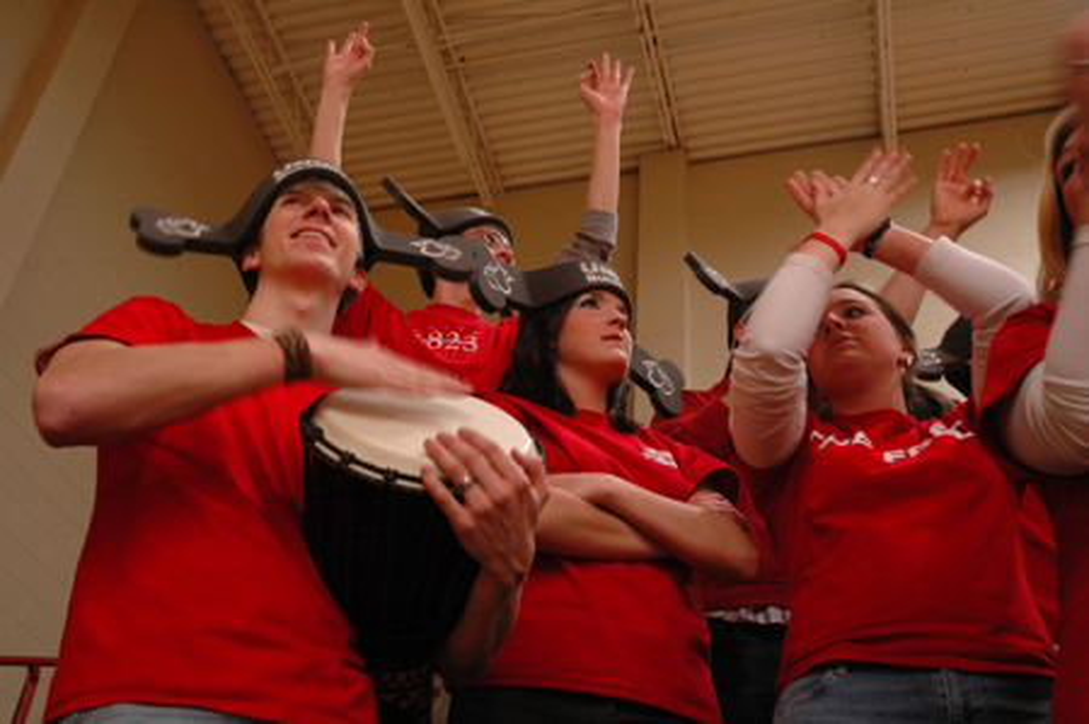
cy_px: 362
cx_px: 544
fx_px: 1314
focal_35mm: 44
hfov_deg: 45.0
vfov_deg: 30.8
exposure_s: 1/40
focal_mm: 29
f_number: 4
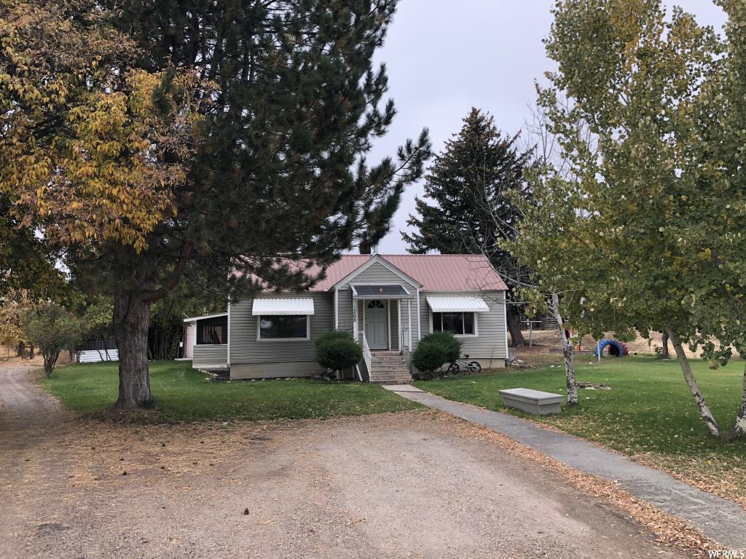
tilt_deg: +5.9
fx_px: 603
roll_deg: +1.7
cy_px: 280
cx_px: 373
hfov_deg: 63.4
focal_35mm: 28
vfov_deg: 49.7
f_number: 1.8
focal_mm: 4
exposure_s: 1/168
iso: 20
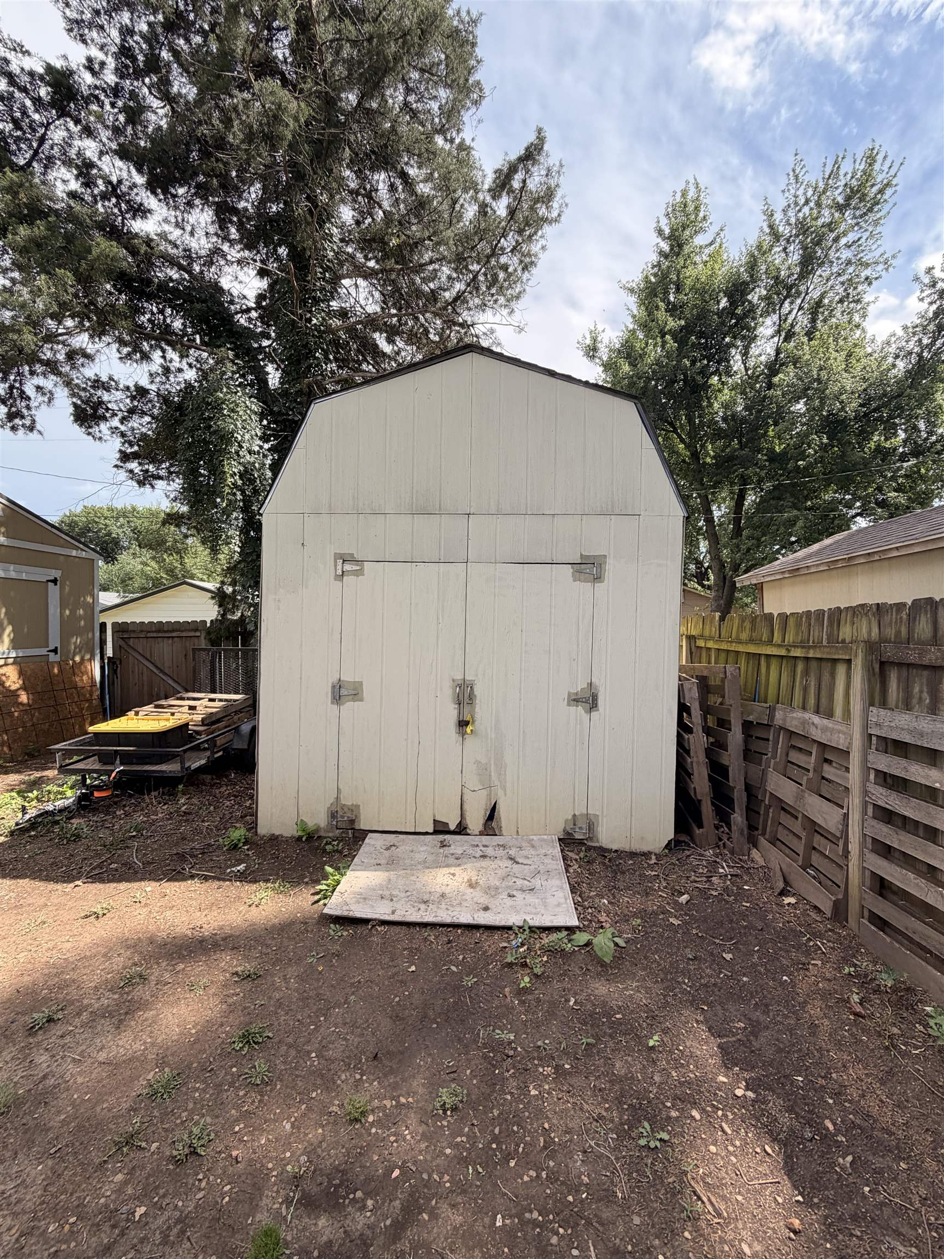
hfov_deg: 85.7
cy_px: 630
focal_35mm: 14
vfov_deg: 102.1
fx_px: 509
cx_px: 472
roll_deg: +1.4
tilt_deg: +2.9
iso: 40
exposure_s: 1/672
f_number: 2.2
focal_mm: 2.22
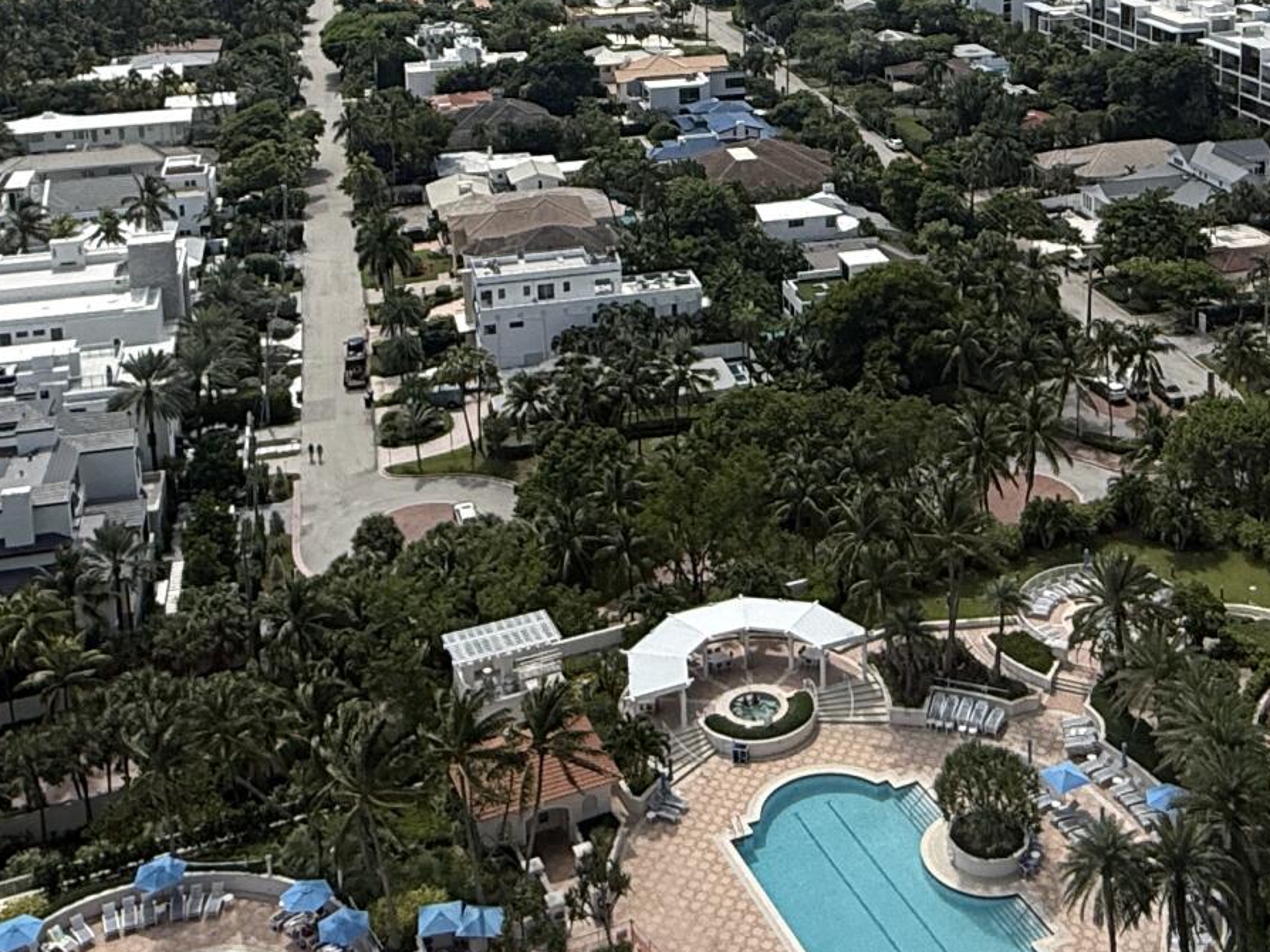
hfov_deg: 40.2
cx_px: 794
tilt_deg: -8.7
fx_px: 1724
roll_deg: +1.6
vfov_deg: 29.0
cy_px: 11
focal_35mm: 47
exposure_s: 1/4149
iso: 50
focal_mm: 2.22
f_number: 2.2
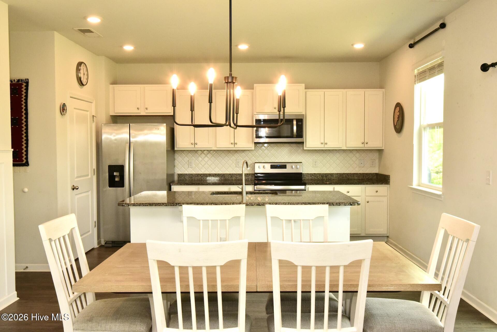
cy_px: 166
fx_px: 442
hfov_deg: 58.7
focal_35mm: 32
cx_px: 248
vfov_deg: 41.2
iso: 6400
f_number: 22
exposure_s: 1/60
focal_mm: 32
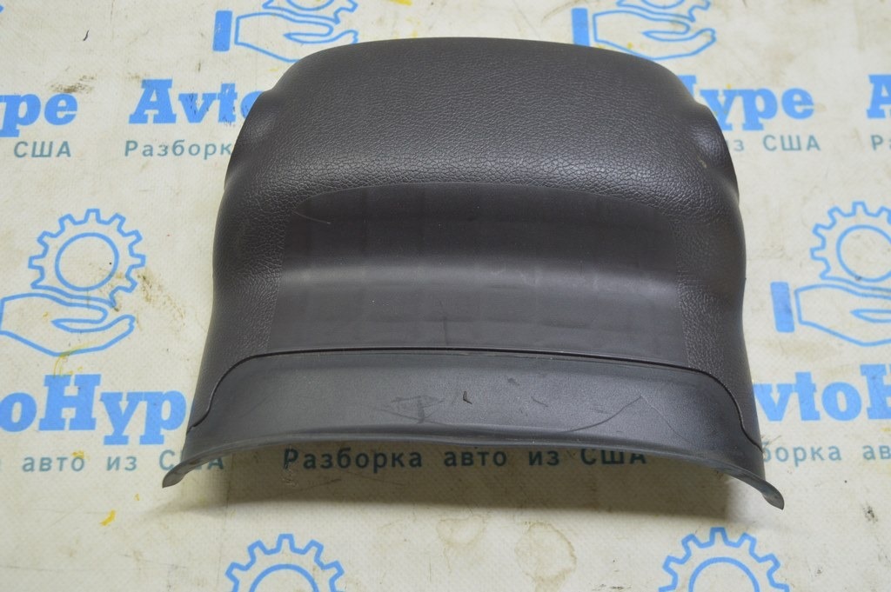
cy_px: 296
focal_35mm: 42
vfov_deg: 31.8
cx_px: 446
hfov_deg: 46.4
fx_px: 1039
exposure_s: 1/20
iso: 400
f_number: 5.6
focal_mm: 28
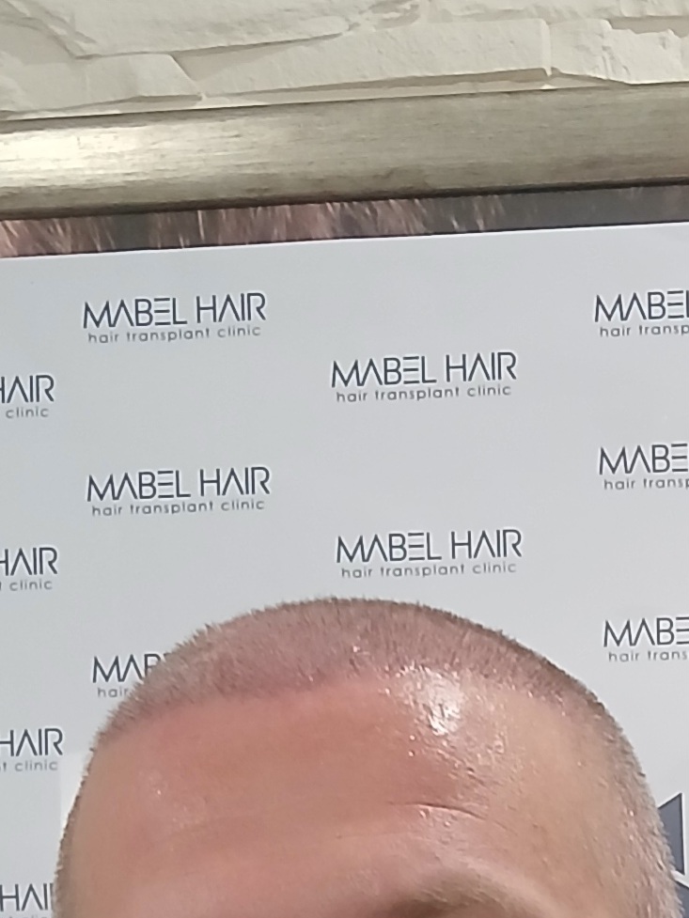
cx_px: 344
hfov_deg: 53.1
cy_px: 459
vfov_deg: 67.3
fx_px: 690
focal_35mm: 26
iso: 250
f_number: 1.8
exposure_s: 1/33.3
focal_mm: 3.98
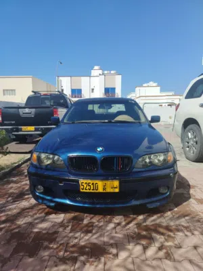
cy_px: 136
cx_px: 102
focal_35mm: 24
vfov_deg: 71.6
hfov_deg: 56.8
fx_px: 188
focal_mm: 5.25
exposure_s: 1/1400
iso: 100
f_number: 1.75
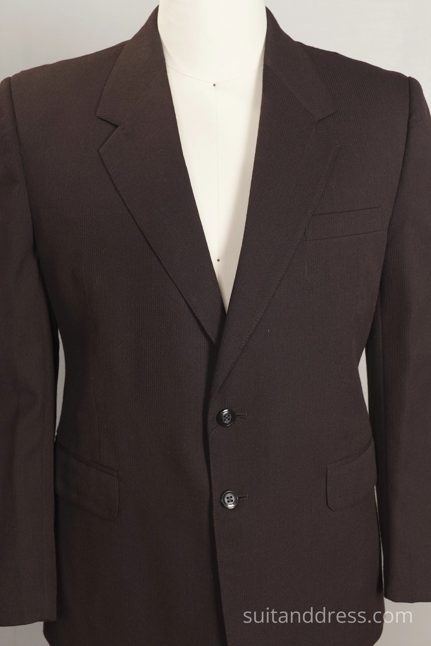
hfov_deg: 28.1
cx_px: 216
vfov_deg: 41.1
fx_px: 862
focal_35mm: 48
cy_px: 323
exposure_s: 1/60
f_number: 4.5
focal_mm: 32
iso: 400
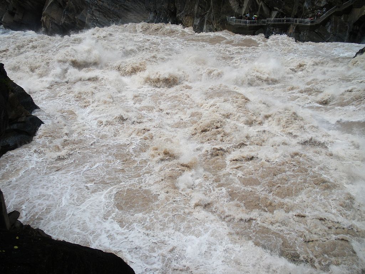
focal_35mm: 36
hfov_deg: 51.4
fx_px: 380
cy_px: 137
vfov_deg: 39.7
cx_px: 182
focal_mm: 6.3
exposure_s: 1/210
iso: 64
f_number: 3.5
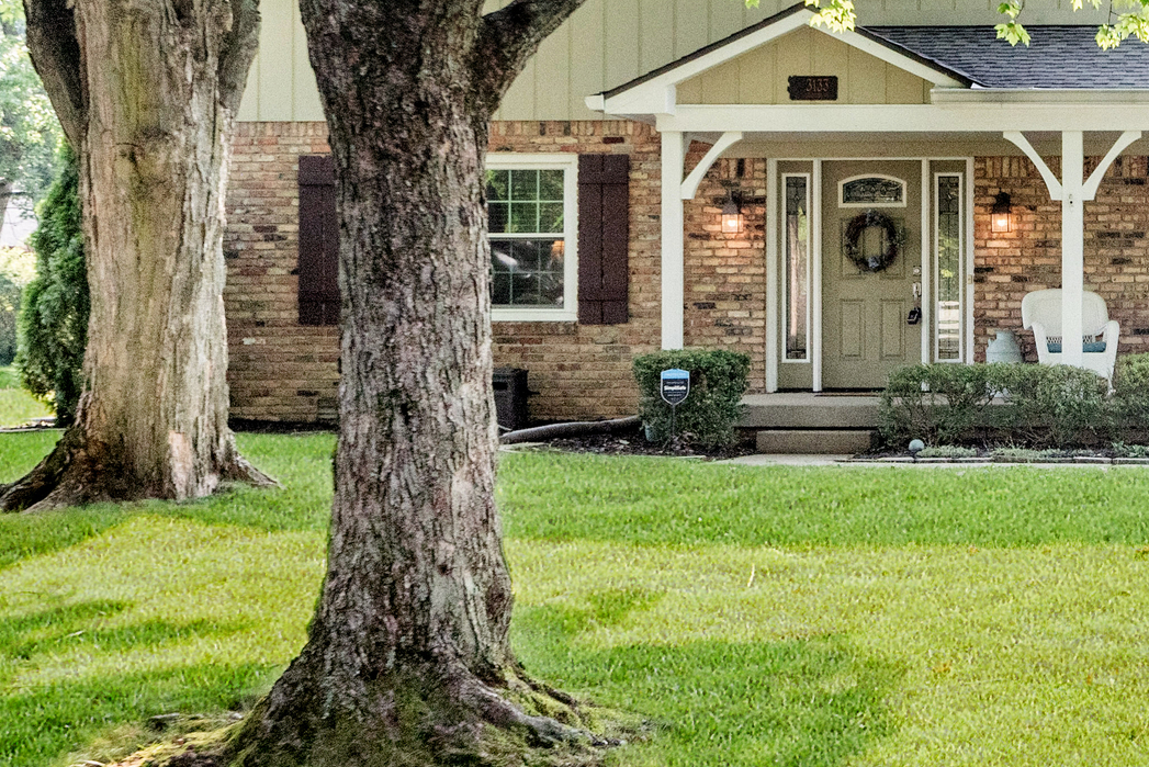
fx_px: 2810
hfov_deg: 21.7
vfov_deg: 15.5
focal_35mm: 88
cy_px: 225
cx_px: 1313
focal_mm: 30
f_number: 5.6
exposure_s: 1/1250
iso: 320
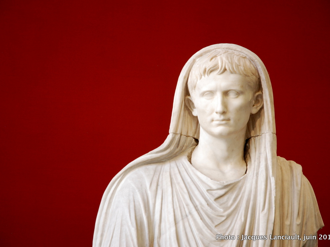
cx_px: 158
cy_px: 124
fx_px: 1087
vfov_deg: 13.0
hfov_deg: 17.3
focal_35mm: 114
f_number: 4.5
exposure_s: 1/50
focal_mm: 70
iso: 640
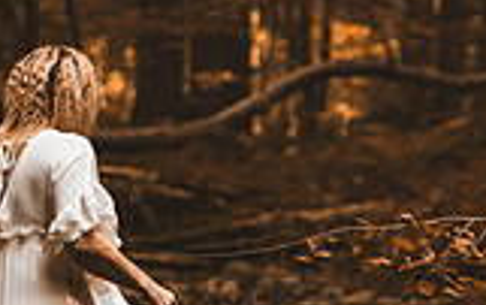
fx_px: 6325
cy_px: 454
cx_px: 528
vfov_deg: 2.8
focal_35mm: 477
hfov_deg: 4.4
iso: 1000
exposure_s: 1/400
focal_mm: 122
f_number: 2.8
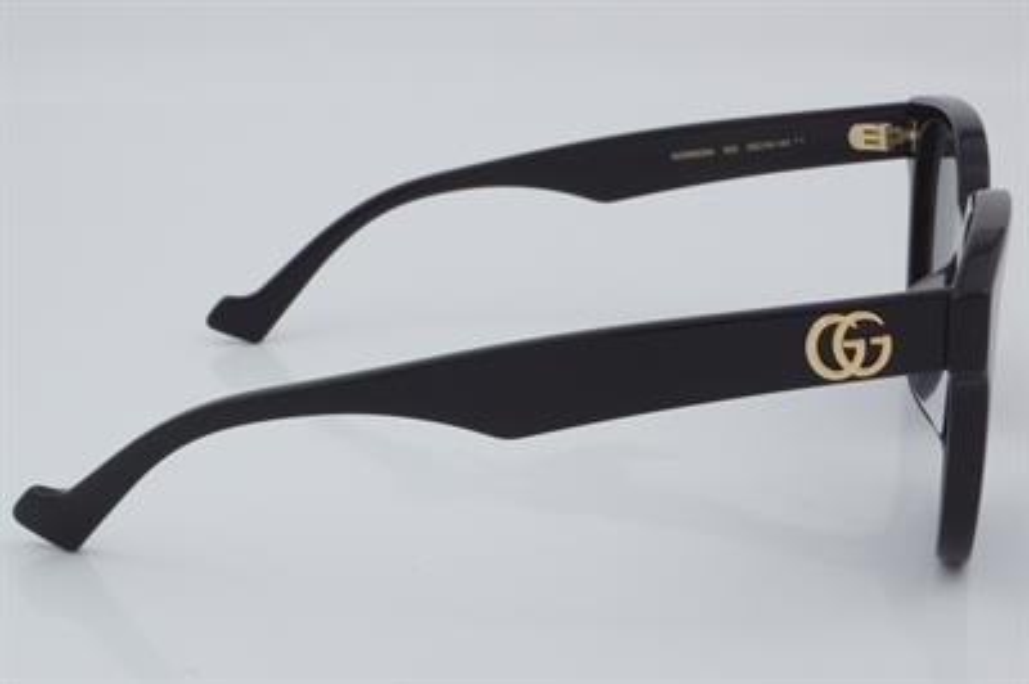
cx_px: 514
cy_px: 342
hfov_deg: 27.0
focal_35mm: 75
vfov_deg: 18.2
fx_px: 2142
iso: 100
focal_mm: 50
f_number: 32
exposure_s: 1/4
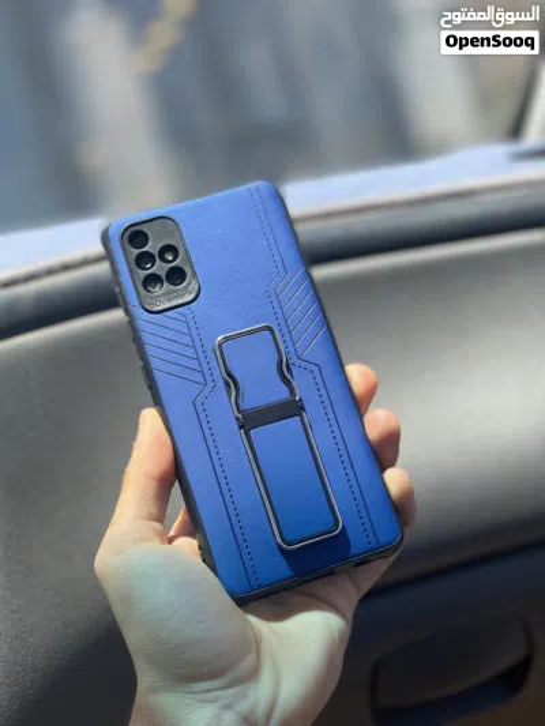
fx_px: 1091
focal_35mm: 52
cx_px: 272
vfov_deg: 36.8
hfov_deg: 28.0
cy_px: 363
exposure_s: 1/393
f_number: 2
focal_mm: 6
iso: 20
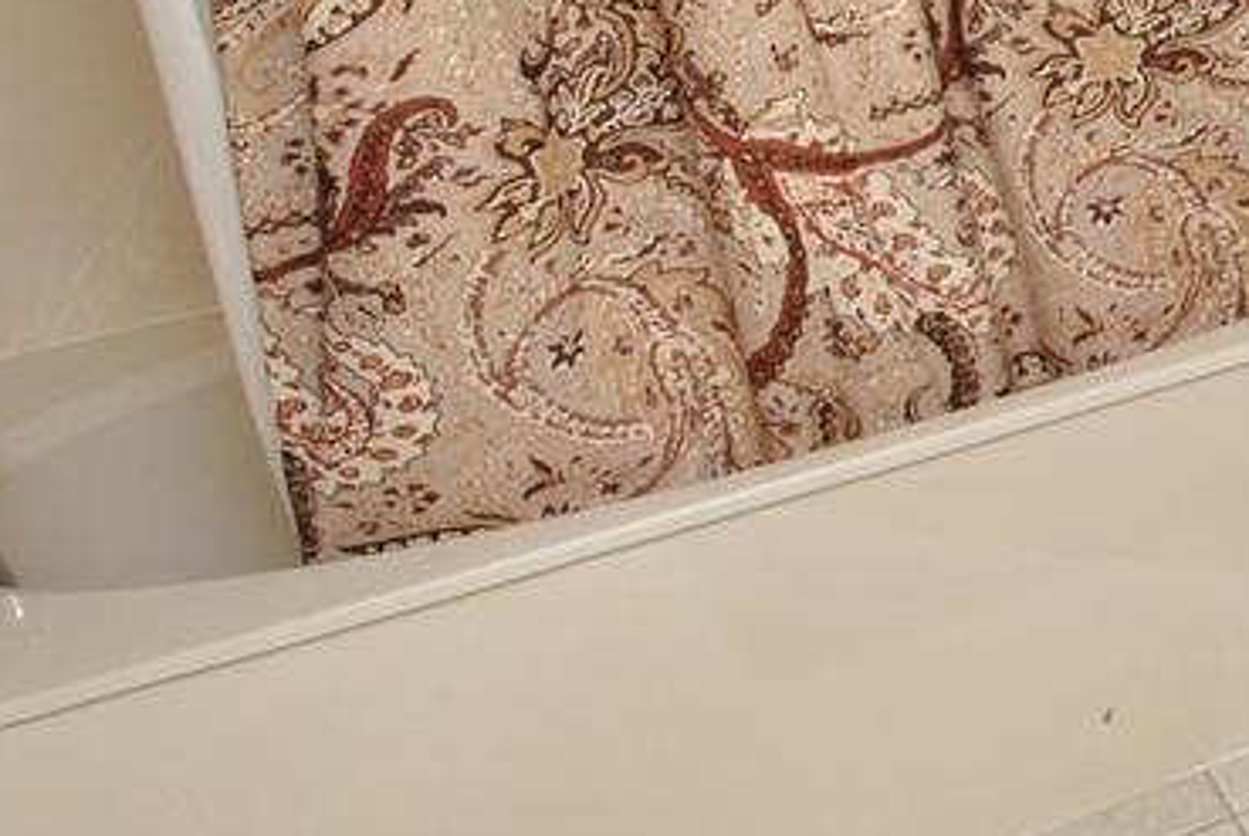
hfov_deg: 21.0
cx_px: 2244
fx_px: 2258
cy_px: 2
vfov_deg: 20.3
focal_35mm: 65
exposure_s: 1/80
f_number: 10
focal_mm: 10
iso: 400
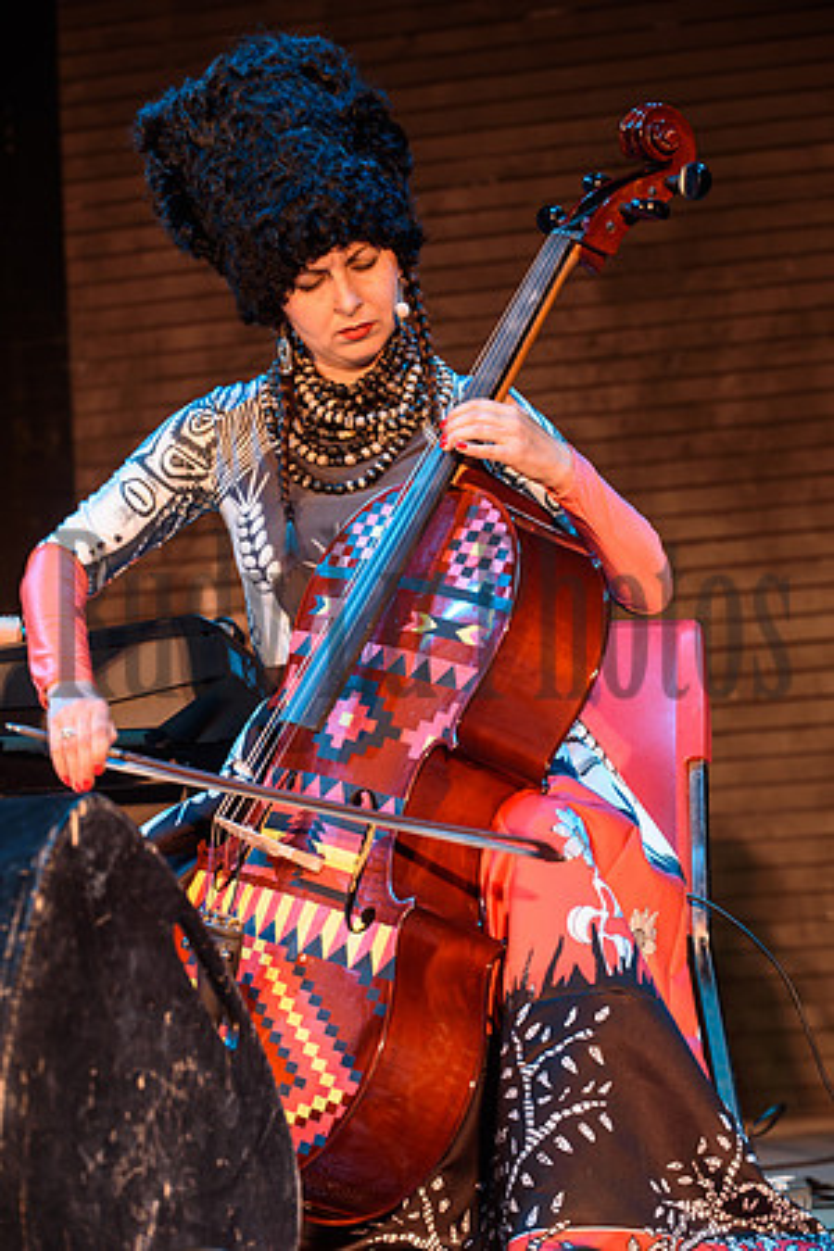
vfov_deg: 17.1
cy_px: 626
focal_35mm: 120
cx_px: 417
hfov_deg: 11.4
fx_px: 4170
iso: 800
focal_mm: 120
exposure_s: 1/50
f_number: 8
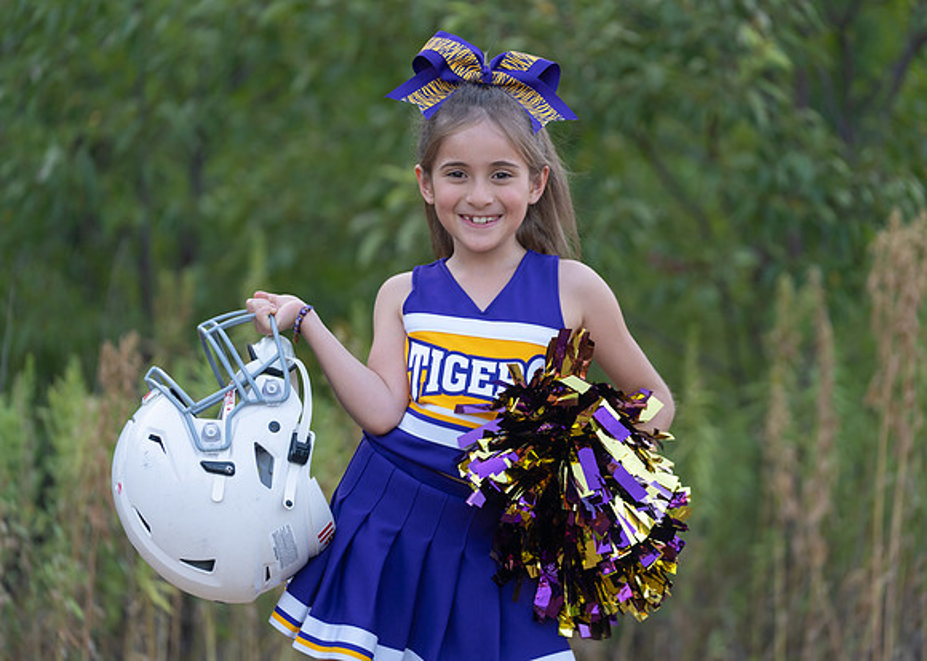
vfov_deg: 10.1
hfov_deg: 14.1
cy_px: 326
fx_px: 3746
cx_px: 503
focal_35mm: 142
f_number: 2.8
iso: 320
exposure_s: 1/320
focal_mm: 134
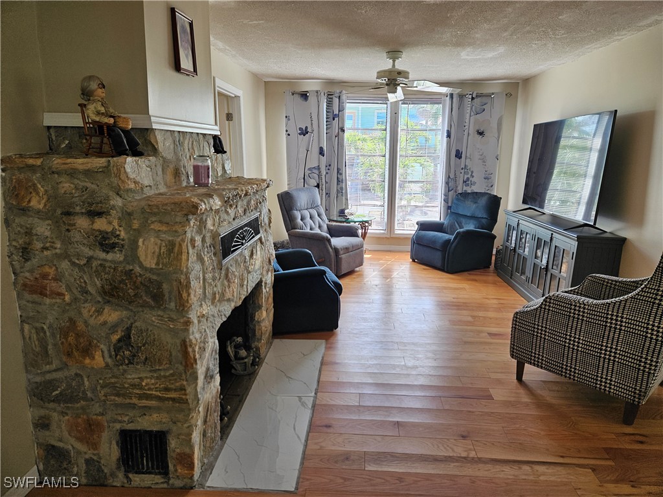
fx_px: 441
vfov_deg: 58.9
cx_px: 332
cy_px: 248
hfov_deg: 73.9
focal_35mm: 23
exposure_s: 1/120
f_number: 1.8
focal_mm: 5.4
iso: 50
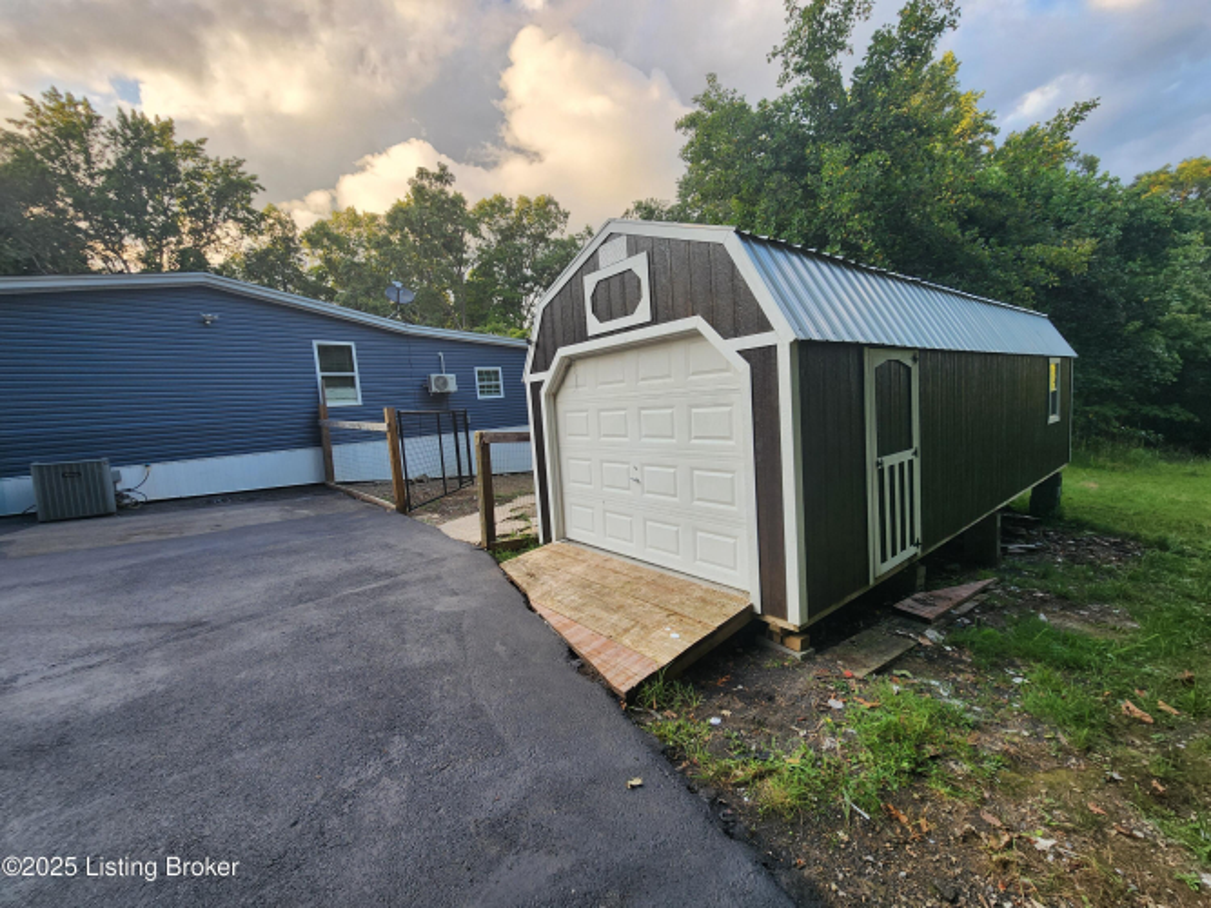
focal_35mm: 13
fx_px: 455
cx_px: 606
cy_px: 454
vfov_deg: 89.9
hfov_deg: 106.2
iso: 50
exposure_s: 1/177
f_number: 2.2
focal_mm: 2.2
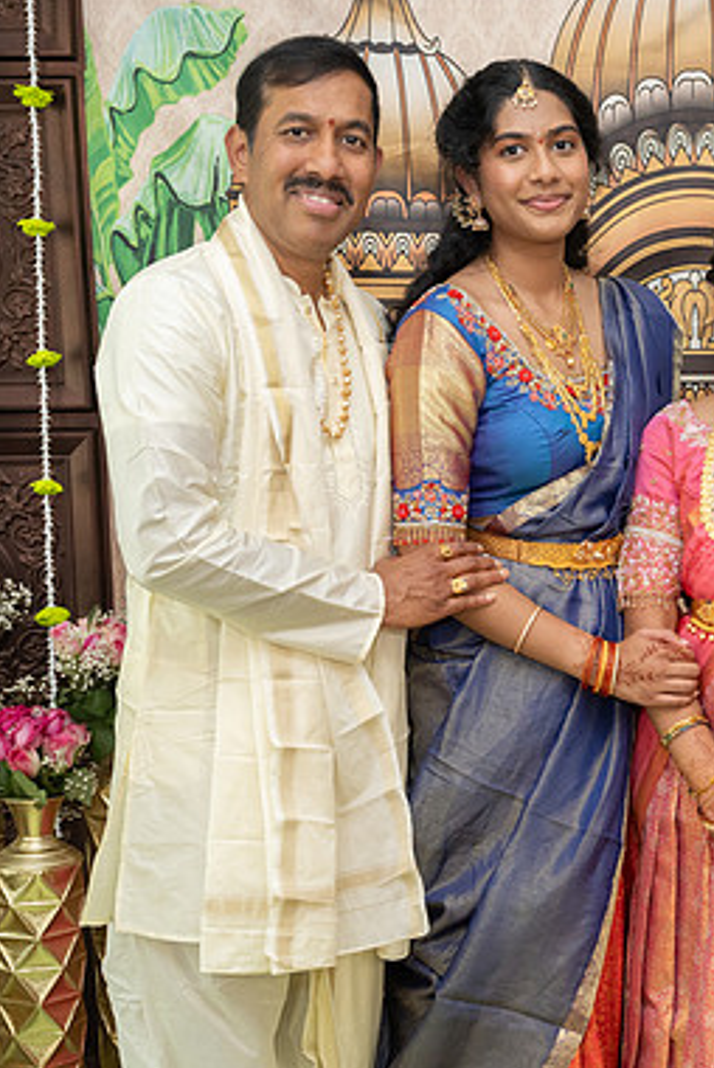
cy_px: 533
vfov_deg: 31.4
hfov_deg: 20.6
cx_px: 722
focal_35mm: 64
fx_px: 1900
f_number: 4
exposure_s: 1/160
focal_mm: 41
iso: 800
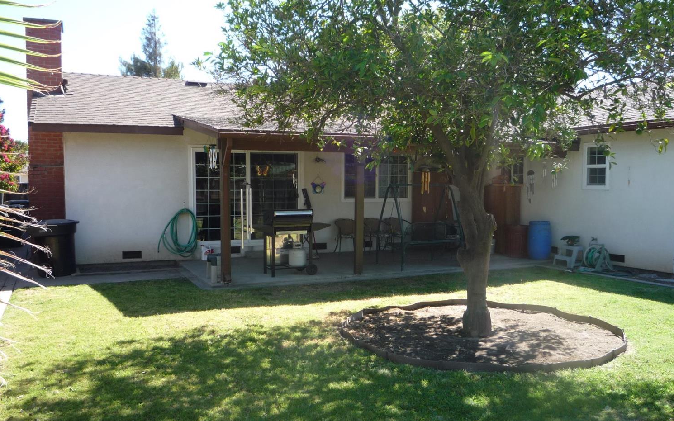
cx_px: 337
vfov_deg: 39.4
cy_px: 226
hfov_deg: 59.7
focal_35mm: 32
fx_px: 588
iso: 100
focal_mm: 5.2
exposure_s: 1/160
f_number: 4
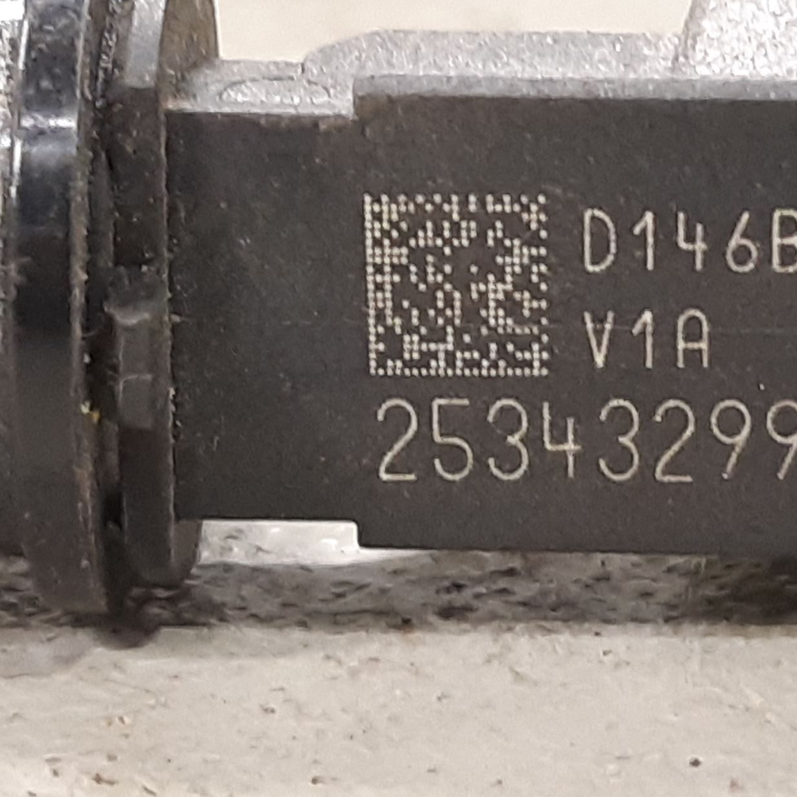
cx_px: 526
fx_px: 990
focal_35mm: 38
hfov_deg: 43.3
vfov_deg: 43.8
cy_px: 380
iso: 250
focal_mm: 3.93
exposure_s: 1/25
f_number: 1.7
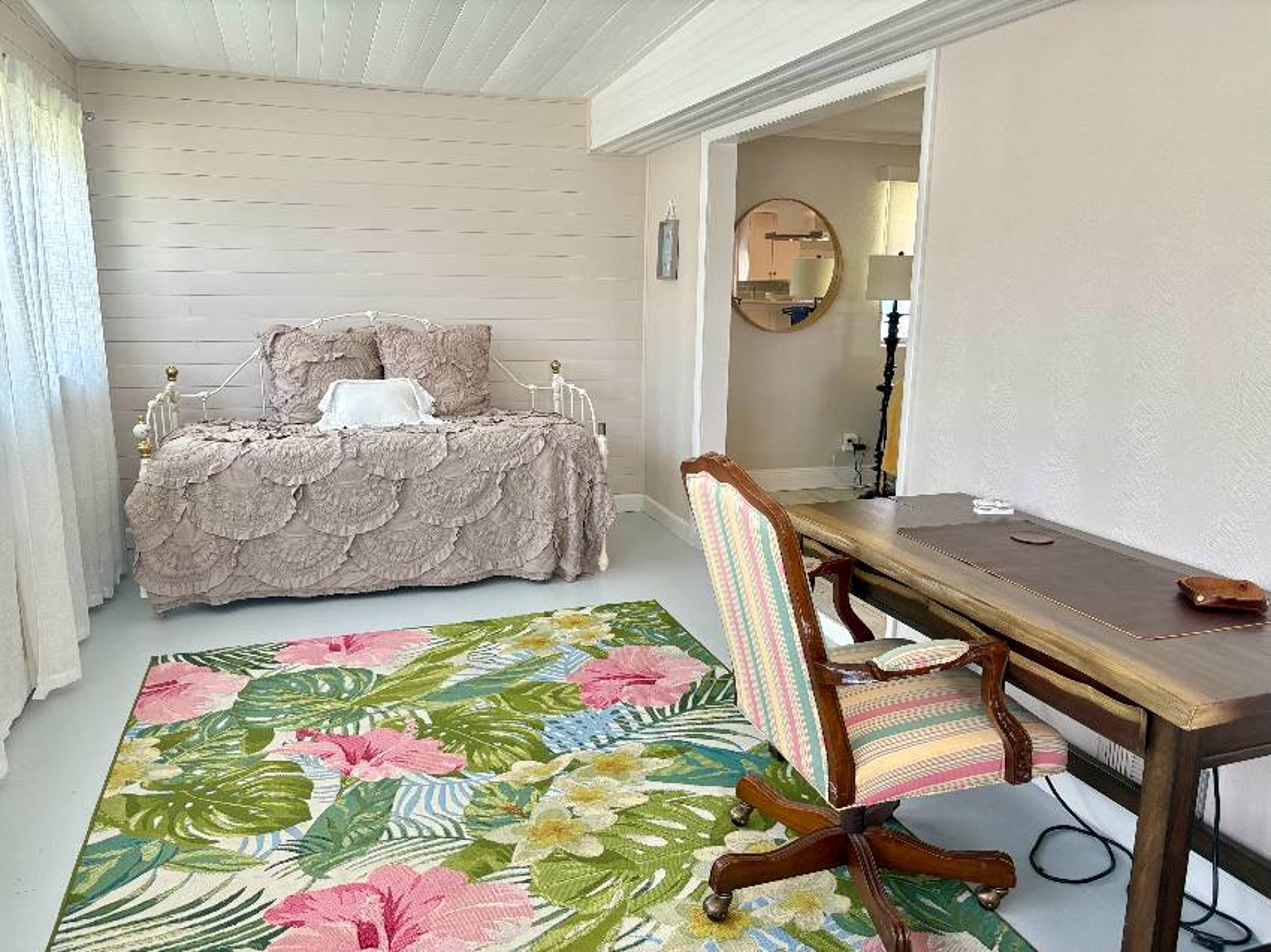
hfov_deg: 67.3
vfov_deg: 53.0
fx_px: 954
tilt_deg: -10.3
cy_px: 476
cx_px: 636
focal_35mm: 26
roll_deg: -0.3
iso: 125
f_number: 1.6
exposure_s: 1/117
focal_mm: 5.96
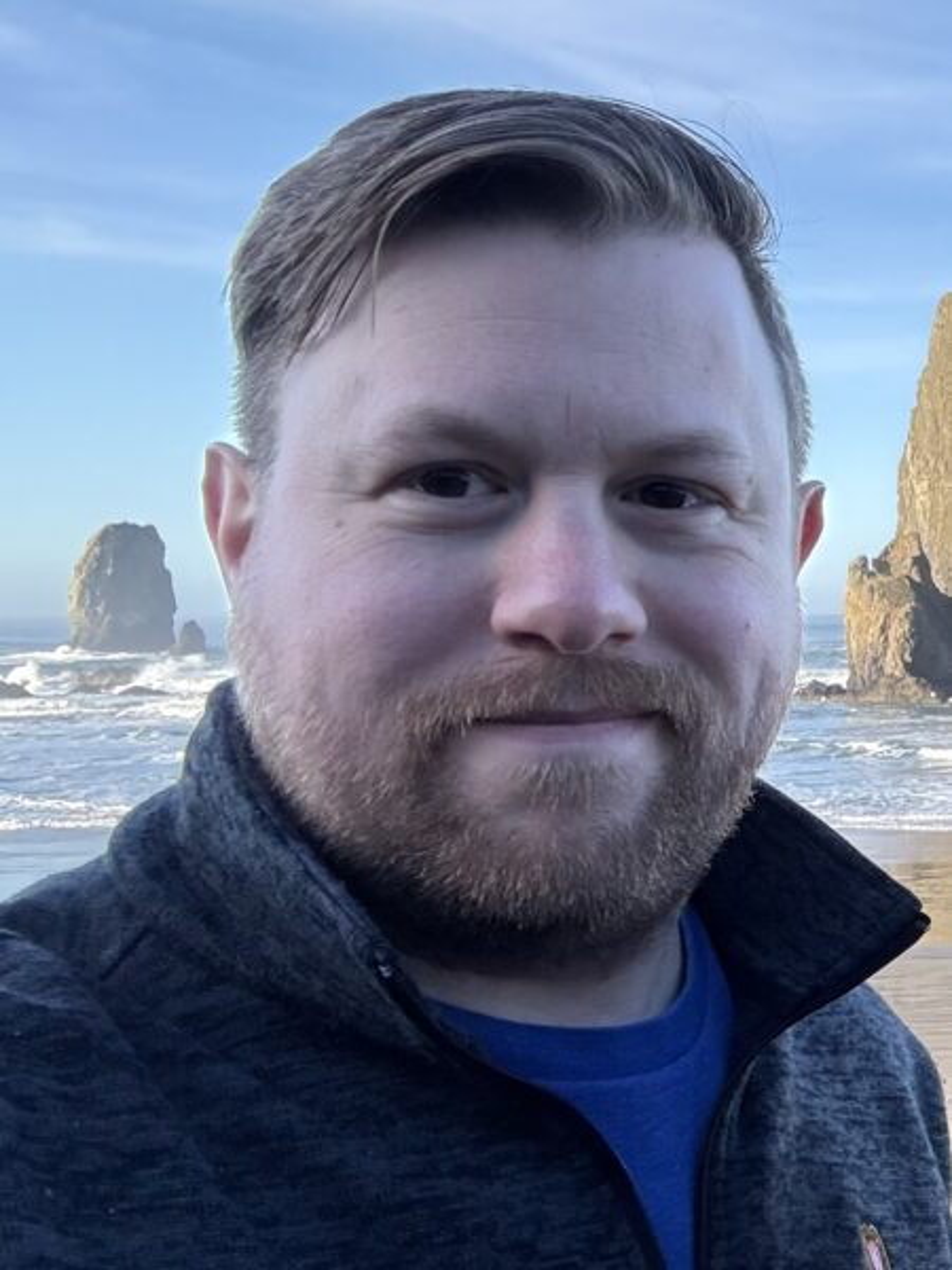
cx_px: 476
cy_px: 635
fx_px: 843
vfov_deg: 73.9
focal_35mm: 23
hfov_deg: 58.9
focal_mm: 2.69
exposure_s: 1/563
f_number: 1.9
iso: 40
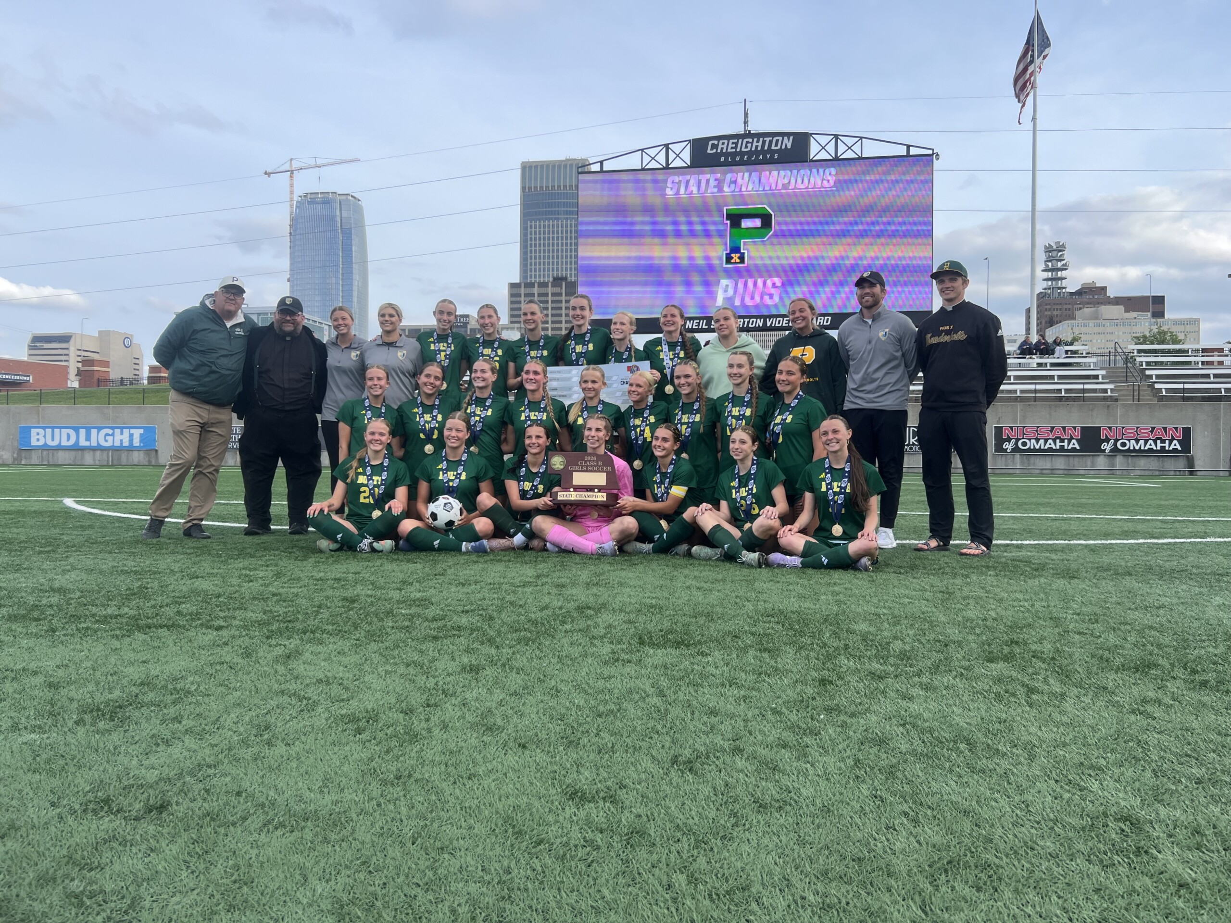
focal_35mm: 26
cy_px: 462
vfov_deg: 53.1
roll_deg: +1.1
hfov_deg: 67.3
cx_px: 616
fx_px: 925
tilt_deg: -0.1
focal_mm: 5.7
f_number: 1.5
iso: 50
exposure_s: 1/1808
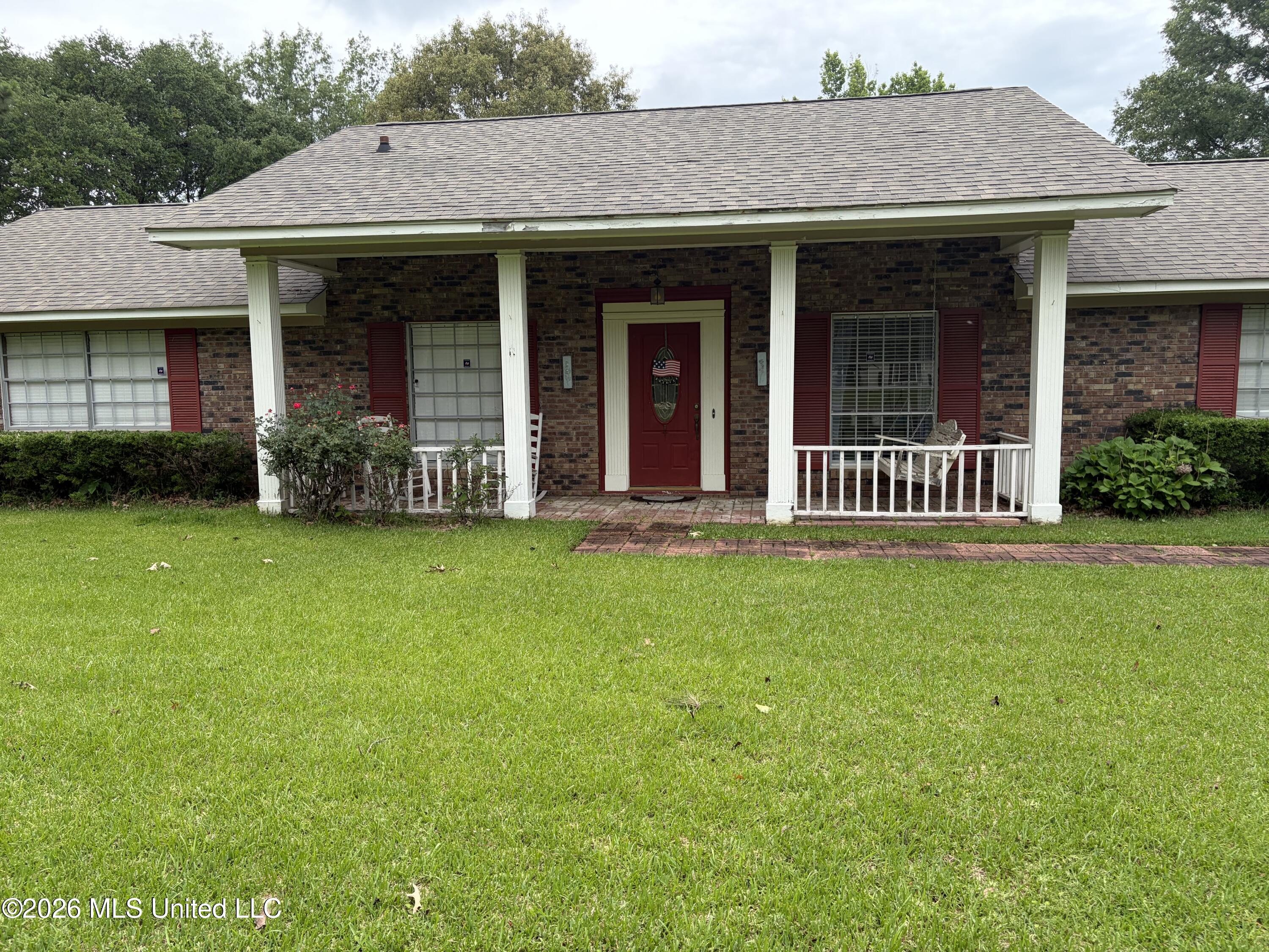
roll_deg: +1.1
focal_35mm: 26
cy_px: 476
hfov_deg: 67.3
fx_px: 953
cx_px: 634
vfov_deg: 53.1
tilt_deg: -6.3
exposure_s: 1/959
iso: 50
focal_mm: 5.96
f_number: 1.6
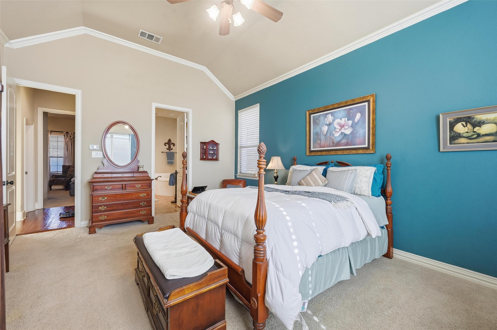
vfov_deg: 81.1
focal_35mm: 14
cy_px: 165
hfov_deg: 104.3
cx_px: 248
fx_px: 193
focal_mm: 14
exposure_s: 1/500
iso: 500
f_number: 9
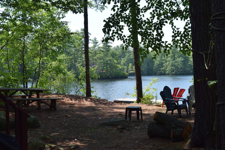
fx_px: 300
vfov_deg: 28.1
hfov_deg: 41.1
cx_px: 112
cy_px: 75
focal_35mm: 48
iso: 200
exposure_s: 1/320
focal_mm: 32
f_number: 9
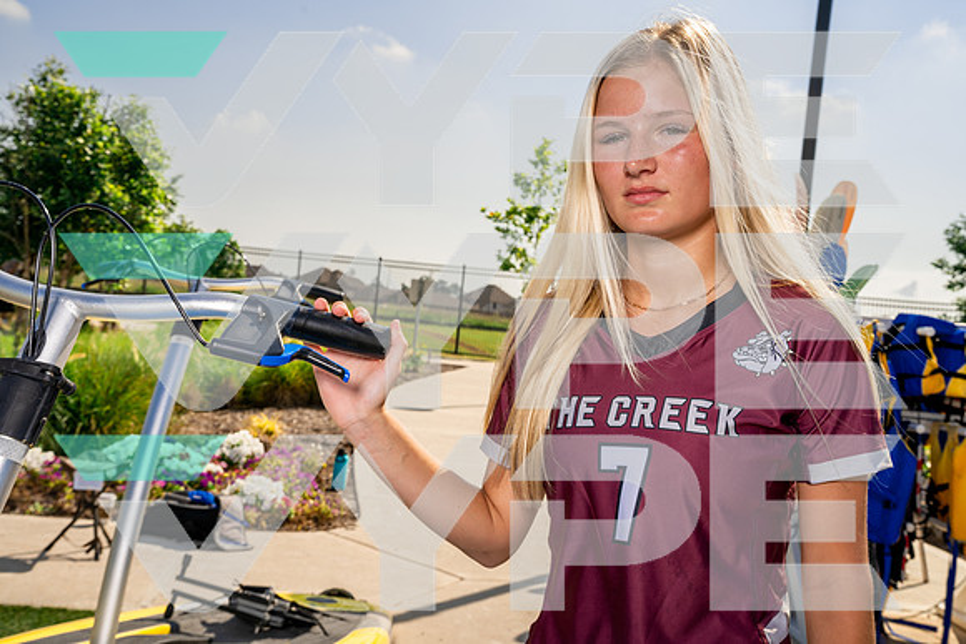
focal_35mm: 43
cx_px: 483
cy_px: 322
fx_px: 1154
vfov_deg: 31.2
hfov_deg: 45.4
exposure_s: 1/250
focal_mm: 43
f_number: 10
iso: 100
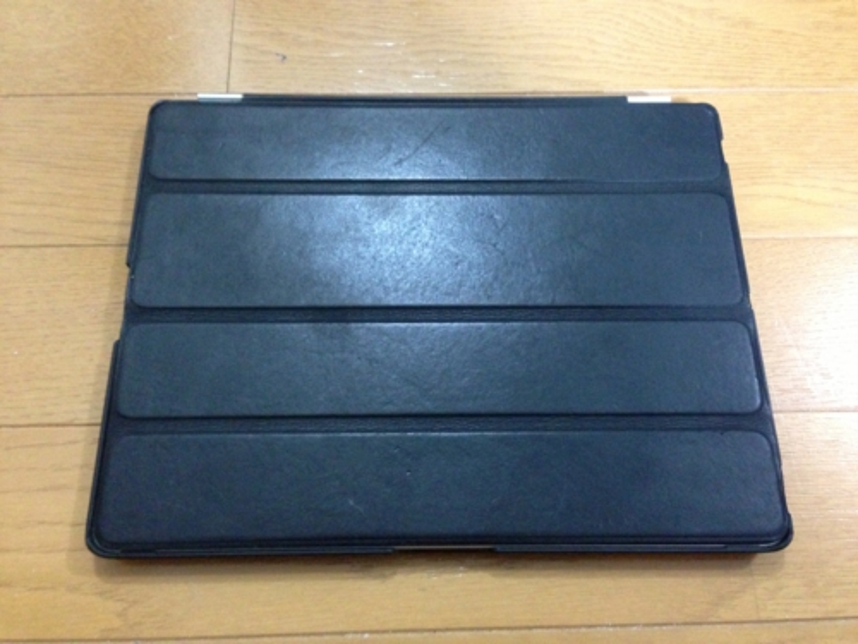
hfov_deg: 55.4
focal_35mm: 33
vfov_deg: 42.9
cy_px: 322
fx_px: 818
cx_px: 429
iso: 800
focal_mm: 4.13
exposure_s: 1/15
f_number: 2.4
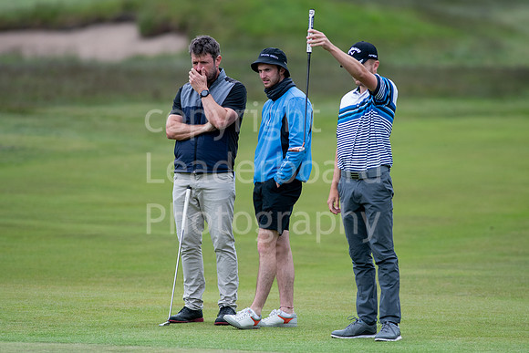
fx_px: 6614
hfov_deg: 4.6
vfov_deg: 3.1
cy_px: 176
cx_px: 264
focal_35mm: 450
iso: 640
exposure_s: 1/2000
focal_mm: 300
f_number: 4
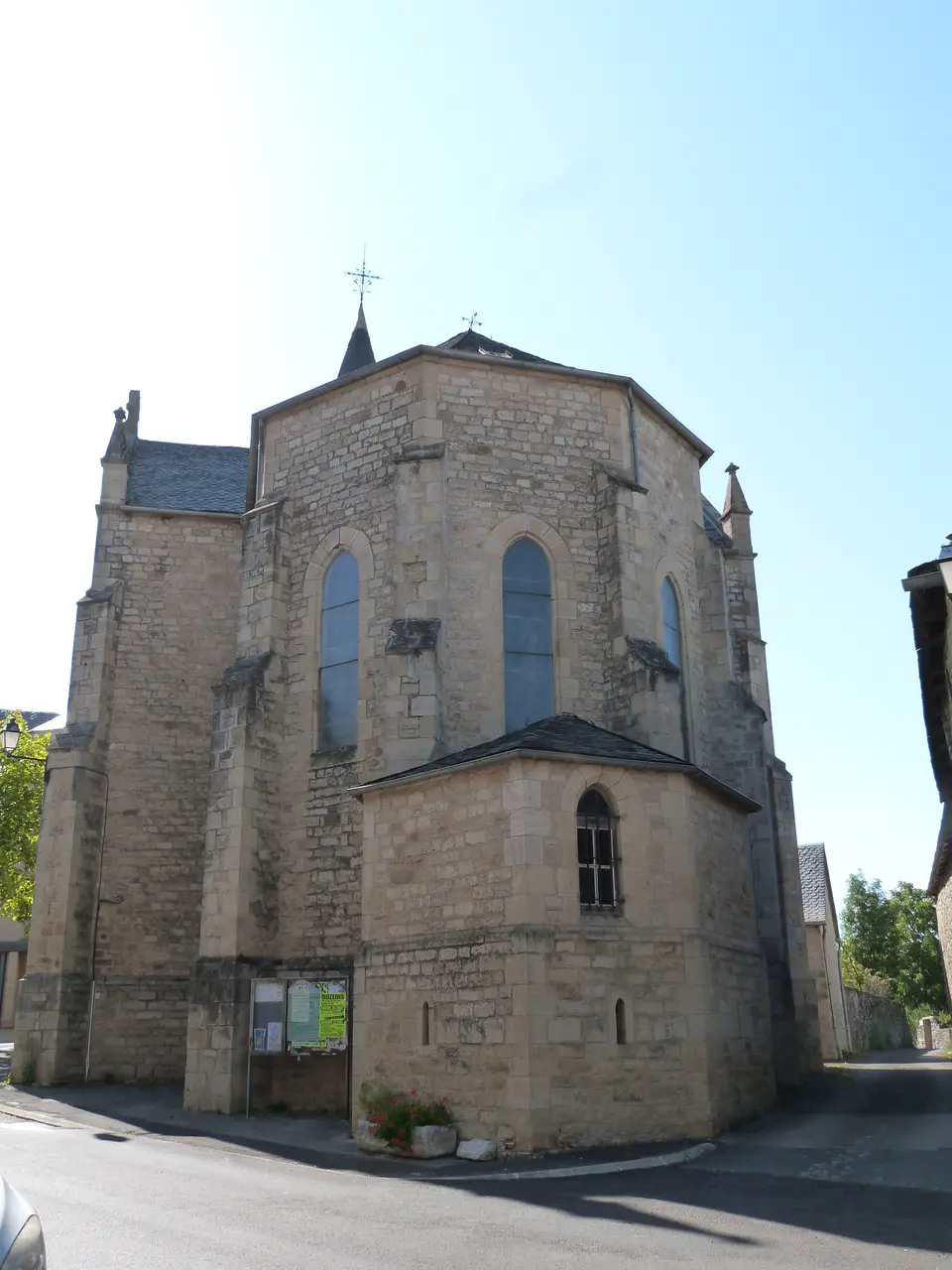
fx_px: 1210
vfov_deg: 55.4
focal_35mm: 33
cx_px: 476
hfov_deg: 42.9
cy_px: 635
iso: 160
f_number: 5
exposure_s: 1/250
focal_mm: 5.9
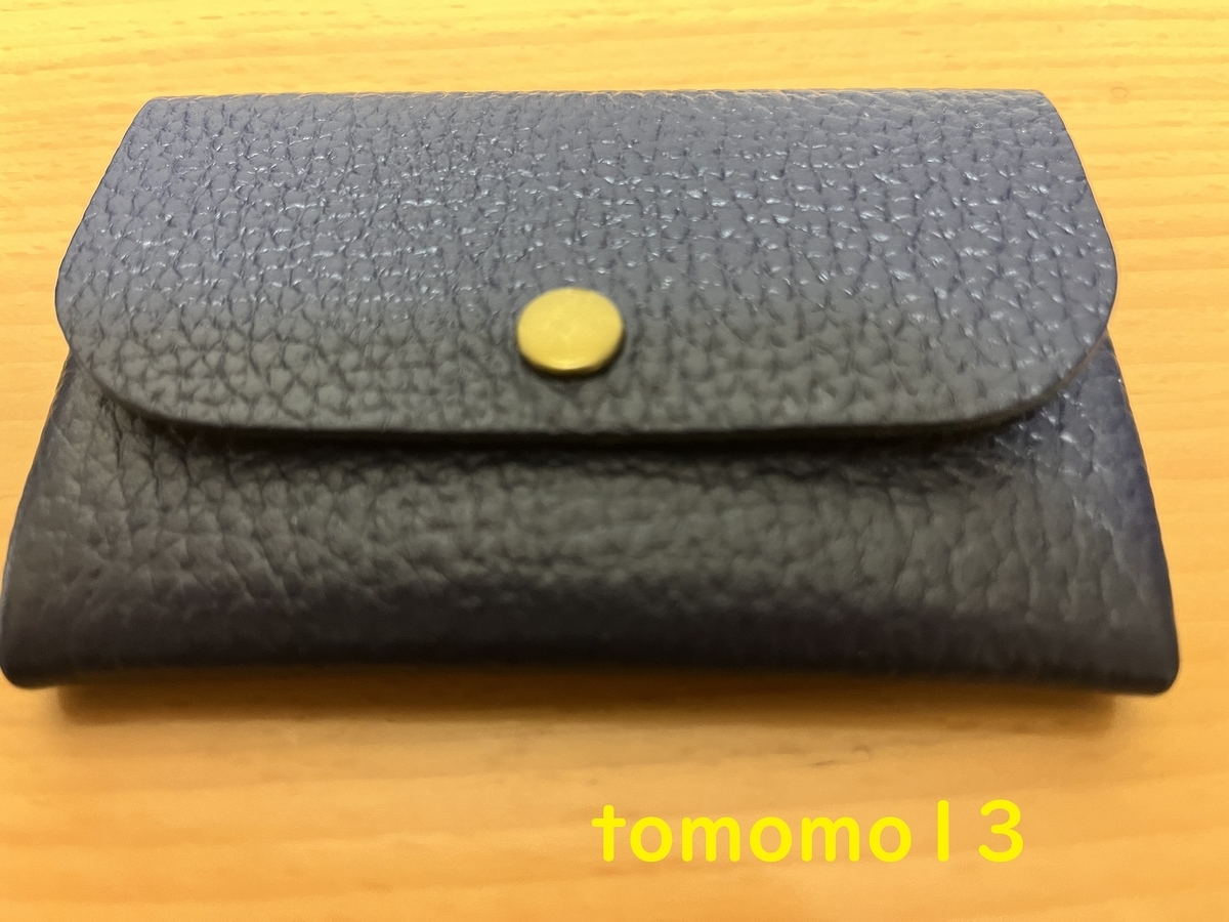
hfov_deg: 67.3
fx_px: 923
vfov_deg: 53.1
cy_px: 461
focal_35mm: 26
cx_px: 614
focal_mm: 5.1
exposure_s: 1/33
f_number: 1.6
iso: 500
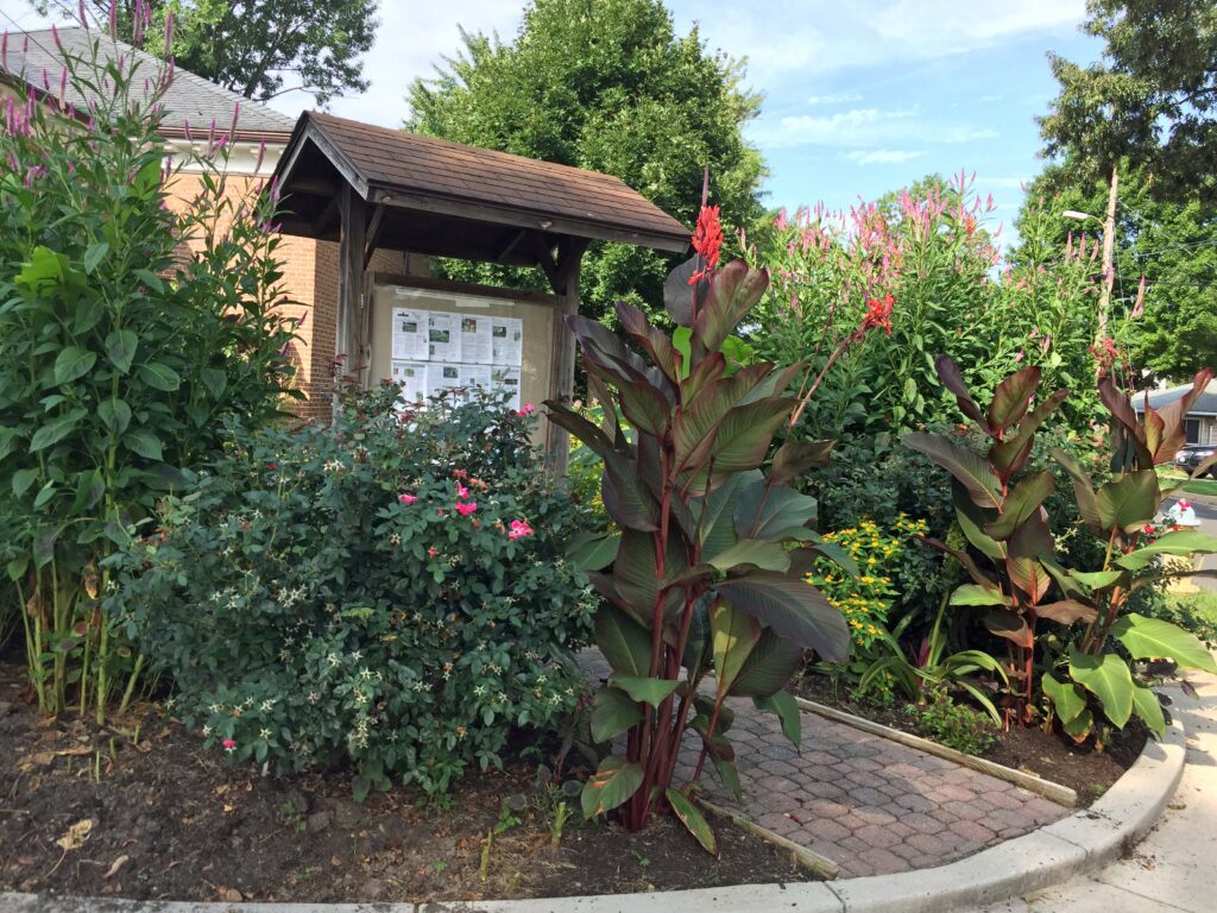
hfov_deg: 61.7
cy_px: 456
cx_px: 608
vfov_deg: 48.2
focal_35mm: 29
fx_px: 1020
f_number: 2.2
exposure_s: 1/416
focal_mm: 4.15
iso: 32
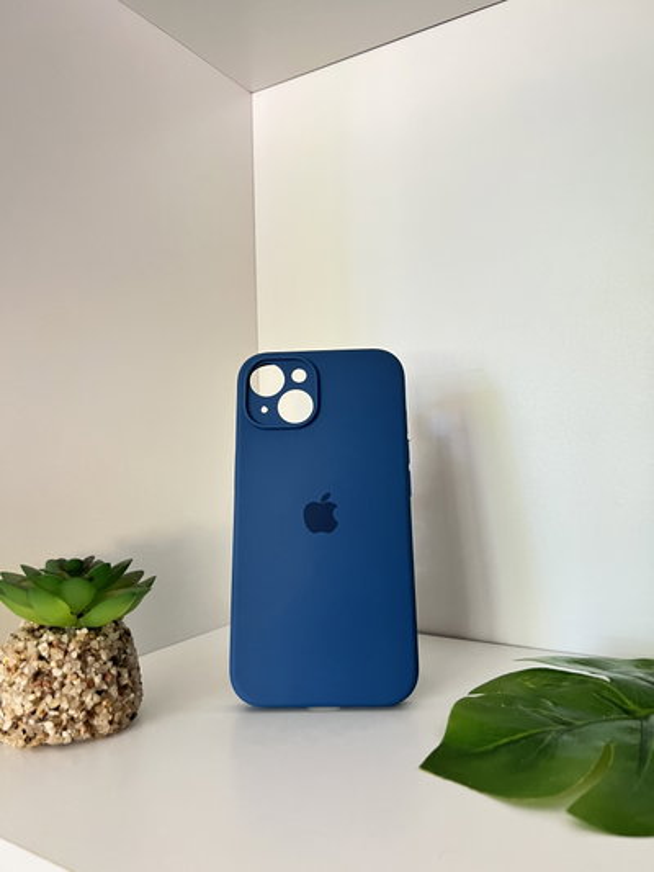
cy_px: 436
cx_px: 327
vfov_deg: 67.3
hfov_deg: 53.1
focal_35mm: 26
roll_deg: +3.1
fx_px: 655
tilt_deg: +0.0
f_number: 1.5
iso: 320
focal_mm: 5.7
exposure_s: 1/60
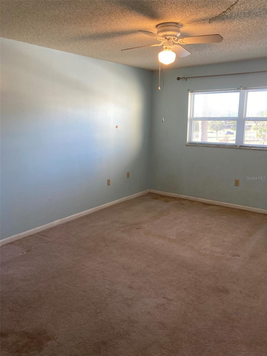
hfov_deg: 49.7
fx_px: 288
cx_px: 134
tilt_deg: -10.9
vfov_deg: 63.4
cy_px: 178
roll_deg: +0.7
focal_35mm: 28
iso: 50
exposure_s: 1/60
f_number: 1.8
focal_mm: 3.99
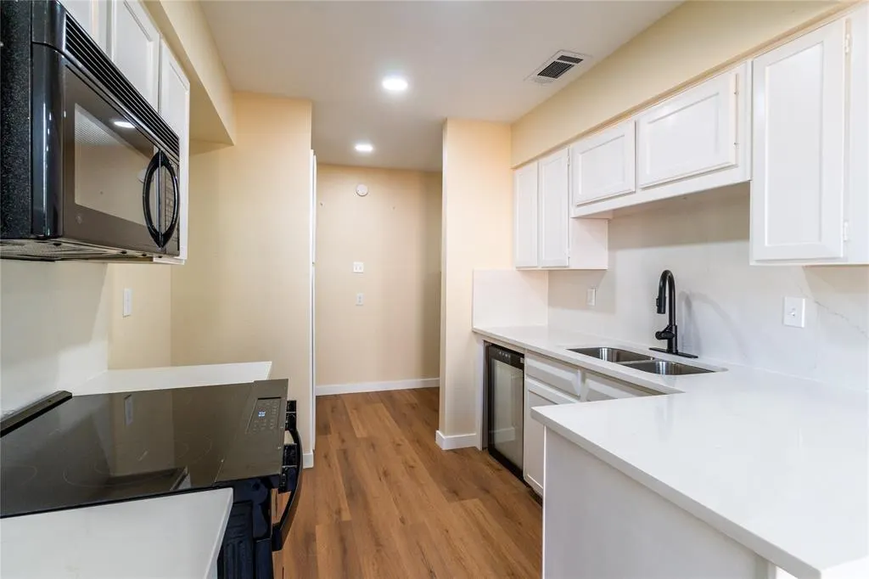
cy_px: 290
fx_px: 398
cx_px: 434
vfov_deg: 72.0
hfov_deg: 95.0
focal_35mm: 16
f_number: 7.1
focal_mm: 11
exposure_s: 1/30
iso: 100
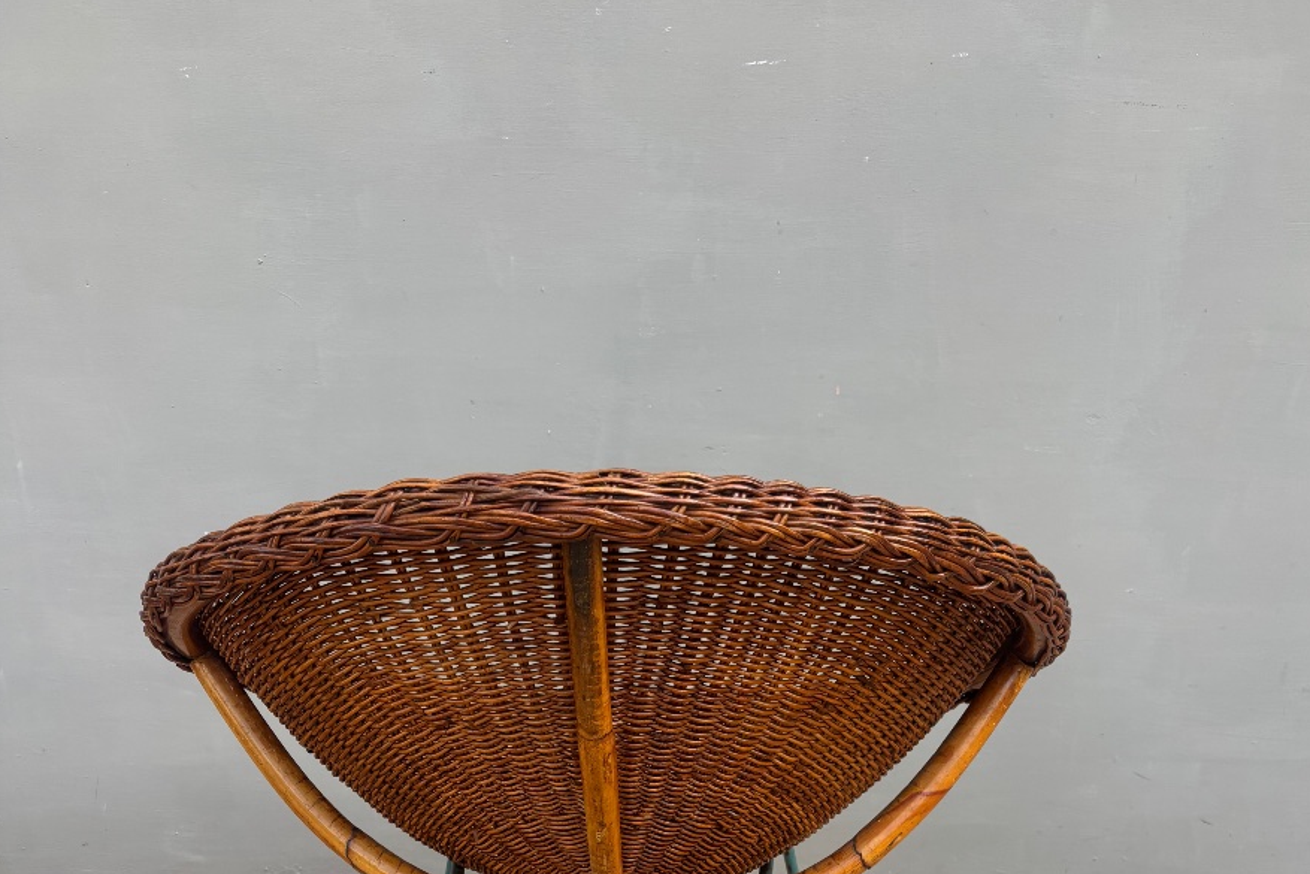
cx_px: 665
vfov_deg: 33.1
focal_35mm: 37
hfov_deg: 51.9
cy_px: 864
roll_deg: -1.0
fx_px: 1347
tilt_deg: -23.6
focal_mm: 5.96
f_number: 1.6
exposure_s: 1/622
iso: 50
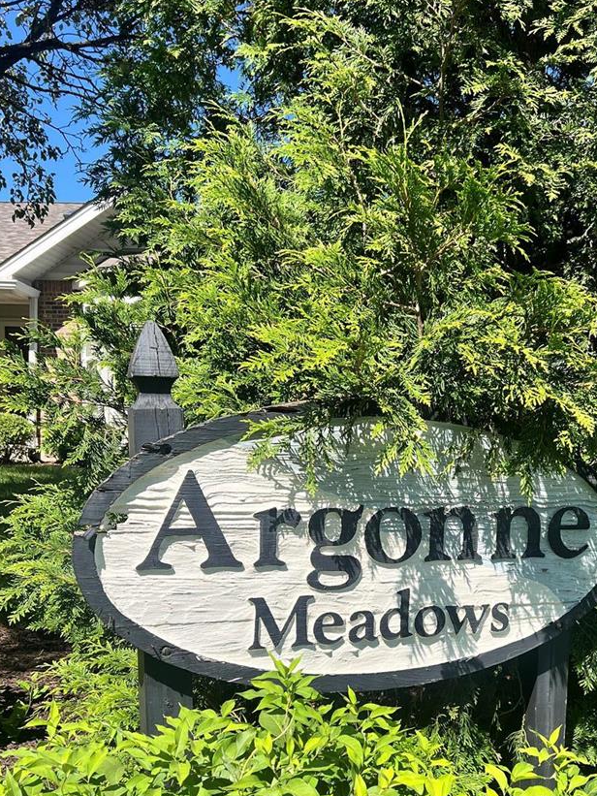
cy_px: 562
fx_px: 874
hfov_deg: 37.1
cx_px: 425
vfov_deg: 47.7
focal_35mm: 38
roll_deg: -1.3
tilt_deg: -4.9
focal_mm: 5.7
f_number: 1.5
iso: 50
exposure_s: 1/2994
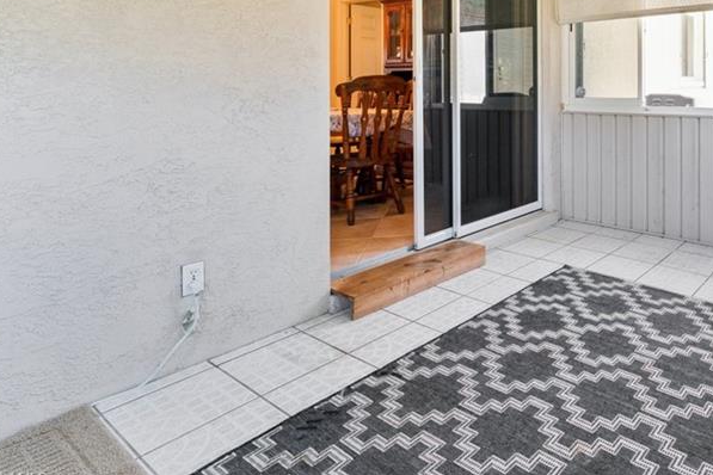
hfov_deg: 66.6
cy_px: 82
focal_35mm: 24
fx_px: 475
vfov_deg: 49.4
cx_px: 576
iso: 250
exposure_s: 1/13
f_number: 8
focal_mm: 14
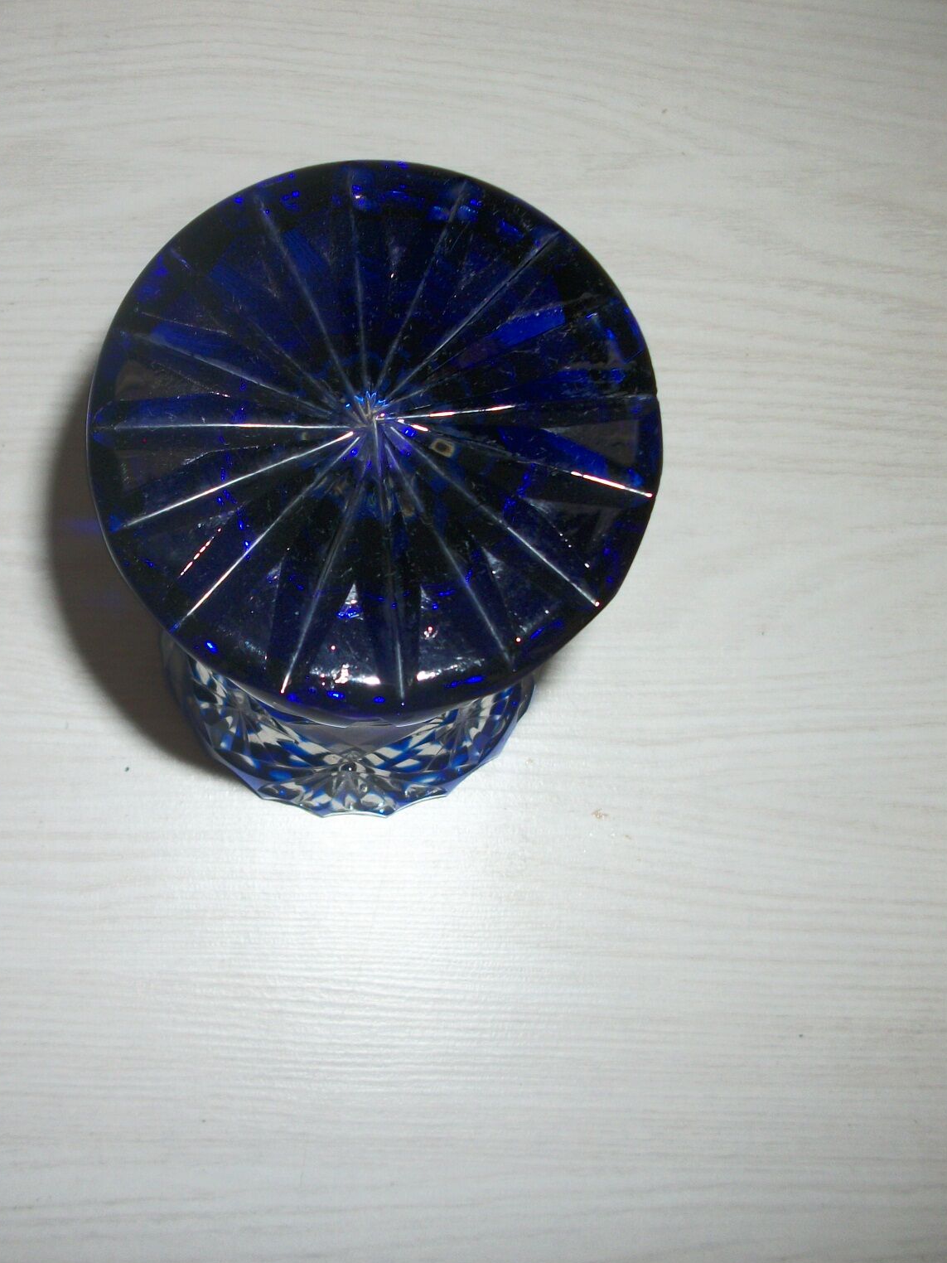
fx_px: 1568
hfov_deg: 33.2
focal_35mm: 43
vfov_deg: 43.9
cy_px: 636
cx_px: 279
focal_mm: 5.7
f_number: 2.9
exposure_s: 1/30
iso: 80
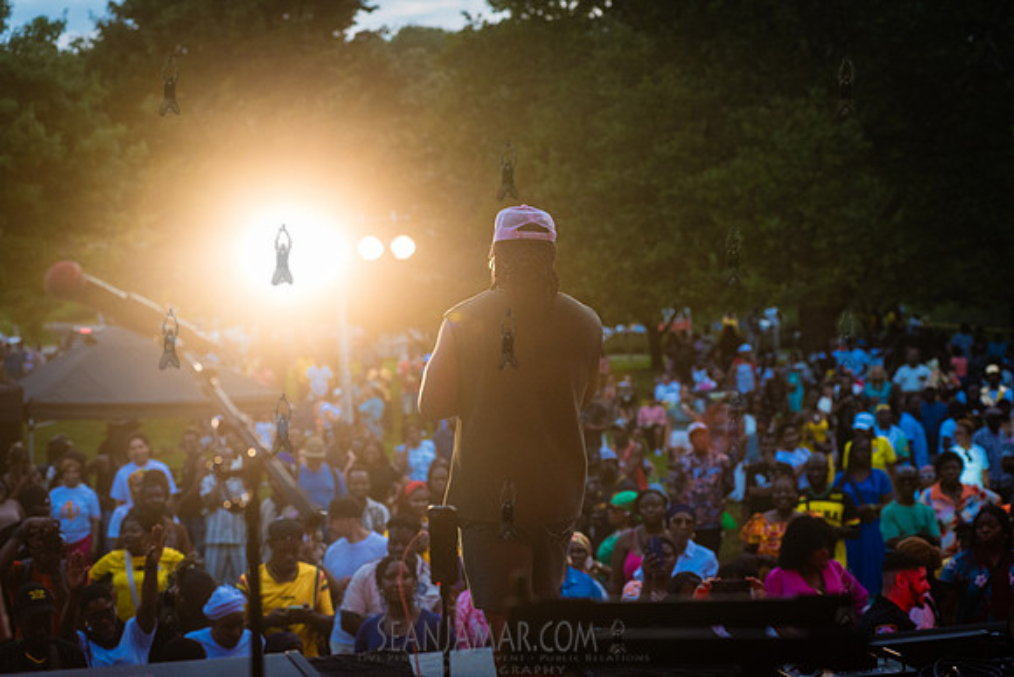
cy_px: 338
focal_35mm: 86
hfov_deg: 23.6
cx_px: 507
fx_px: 2423
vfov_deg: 15.9
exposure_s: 1/1250
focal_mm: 86
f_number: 4.5
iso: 1600
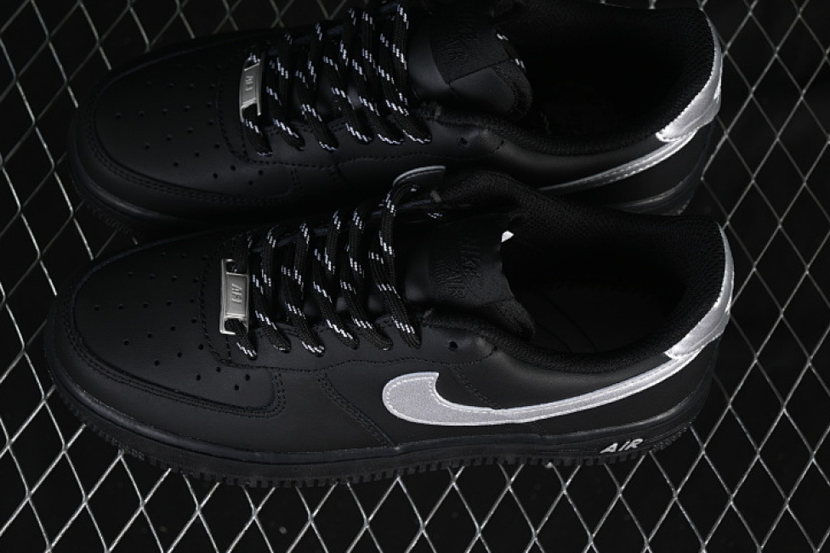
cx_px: 400
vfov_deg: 16.5
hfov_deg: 24.5
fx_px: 1914
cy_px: 251
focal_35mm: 83
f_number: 6.3
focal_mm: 50
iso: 160
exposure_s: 1/40
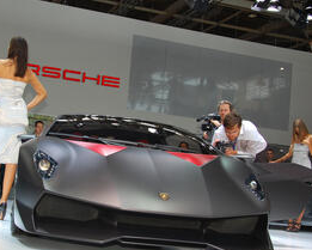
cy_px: 130
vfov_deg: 27.1
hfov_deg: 33.2
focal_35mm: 56
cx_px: 98
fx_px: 517
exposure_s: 1/100
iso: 200
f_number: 5
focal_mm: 26
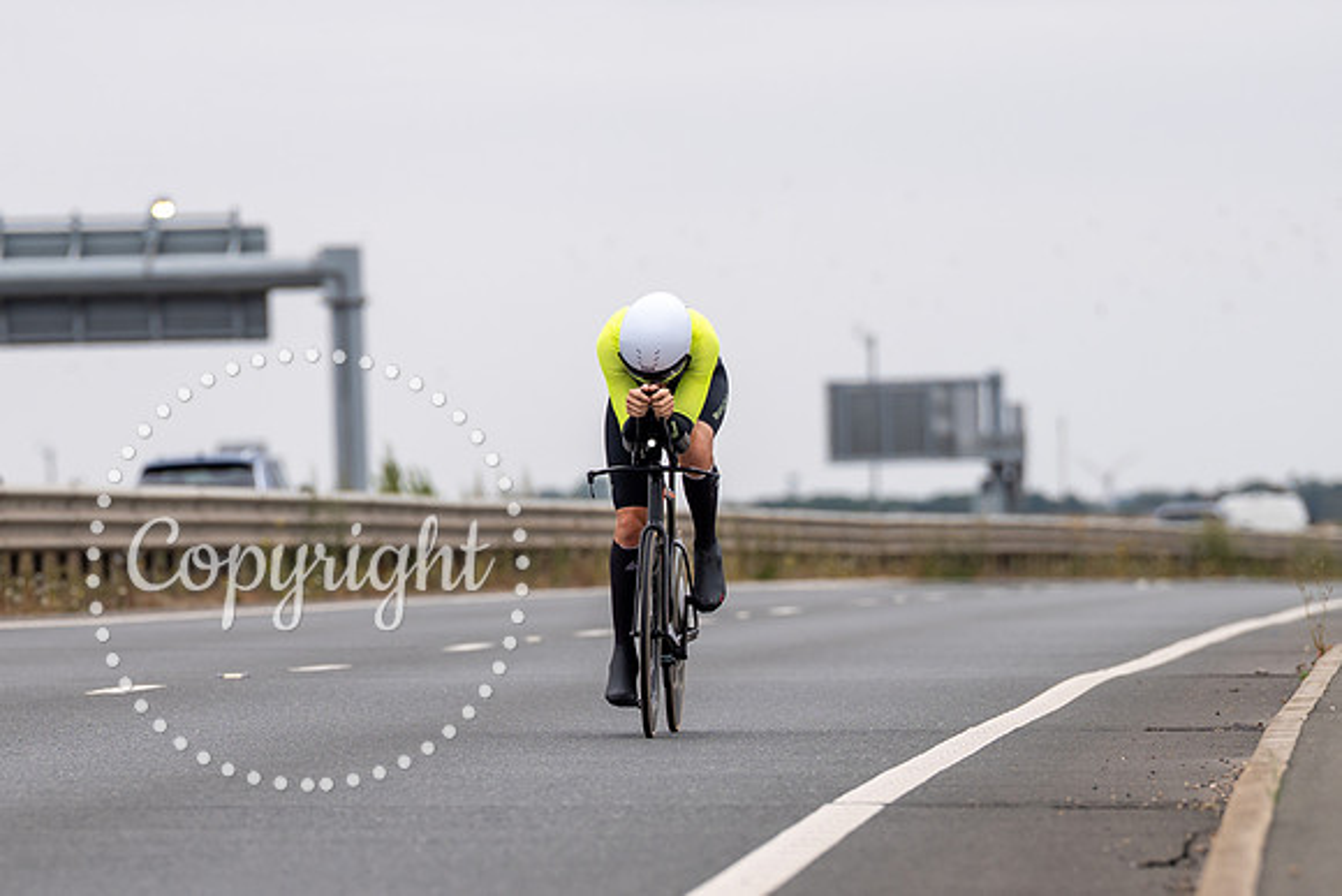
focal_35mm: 401
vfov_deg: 3.4
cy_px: 899
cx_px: 671
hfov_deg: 5.1
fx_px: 14963
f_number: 3.5
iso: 100
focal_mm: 200
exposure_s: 1/800
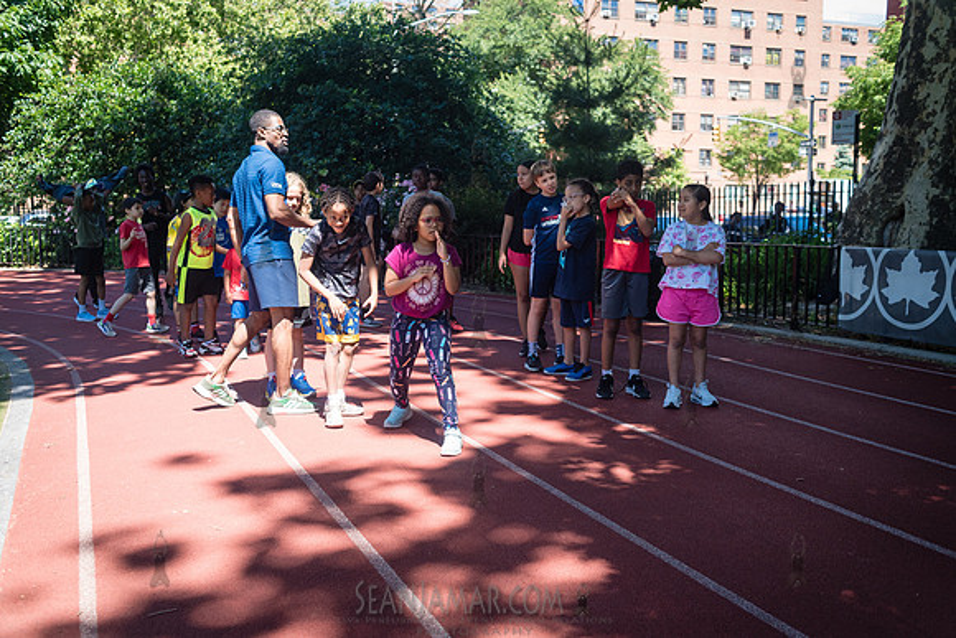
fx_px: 930
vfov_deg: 37.9
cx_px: 478
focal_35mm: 35
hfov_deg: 54.4
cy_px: 319
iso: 1000
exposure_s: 1/2500
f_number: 3.5
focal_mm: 35
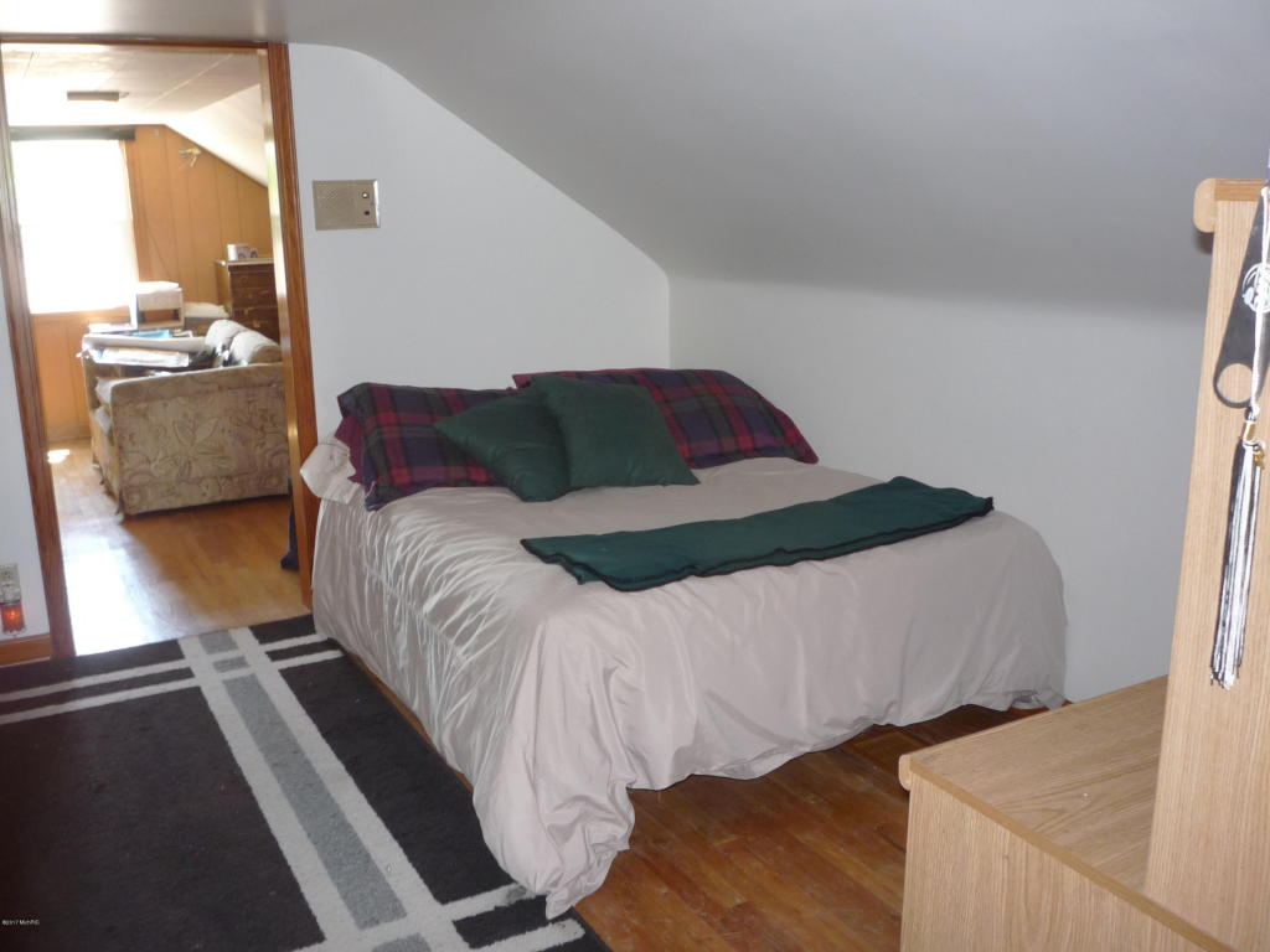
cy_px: 476
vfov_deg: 44.2
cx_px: 635
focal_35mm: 32
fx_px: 1174
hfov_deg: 56.8
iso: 160
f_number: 3.3
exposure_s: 1/8
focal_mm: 5.2
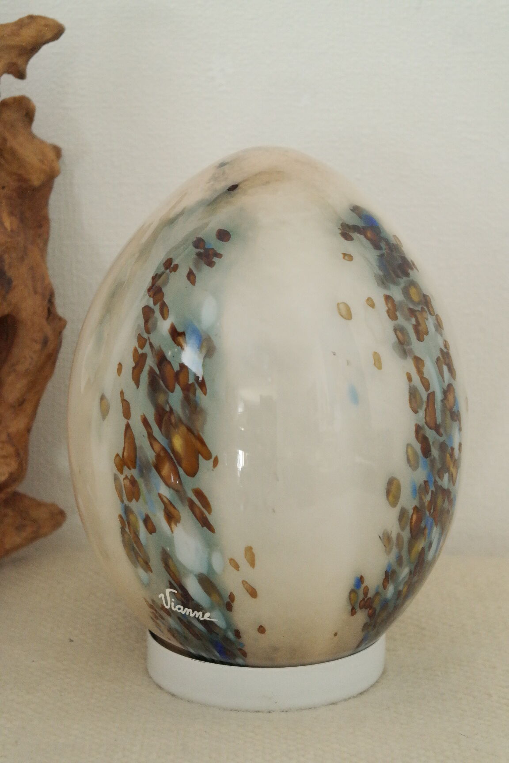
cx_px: 254
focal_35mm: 77
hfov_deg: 17.7
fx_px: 1633
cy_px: 382
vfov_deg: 26.3
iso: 3200
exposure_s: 1/50
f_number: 5.6
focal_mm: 50
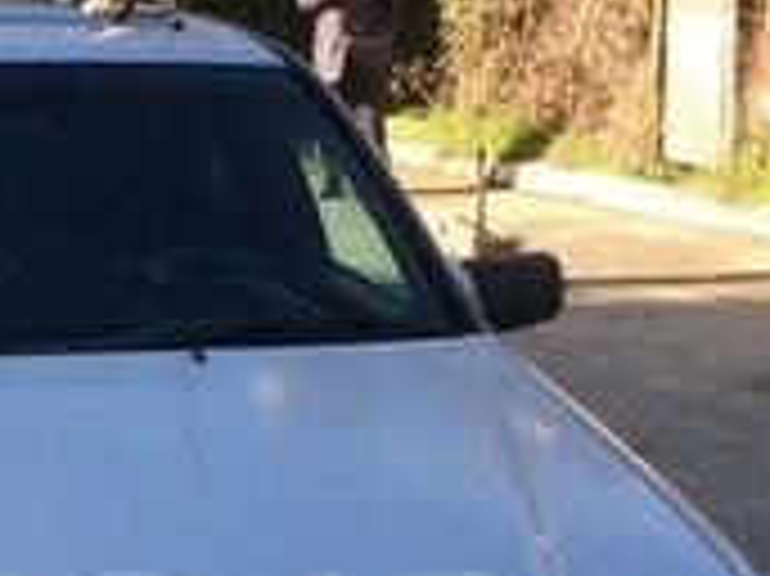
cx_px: 41
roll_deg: -1.0
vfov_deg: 13.0
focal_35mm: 112
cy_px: 641
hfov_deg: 17.3
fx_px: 2490
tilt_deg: -18.4
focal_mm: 4.15
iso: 32
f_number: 2.2
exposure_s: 1/526
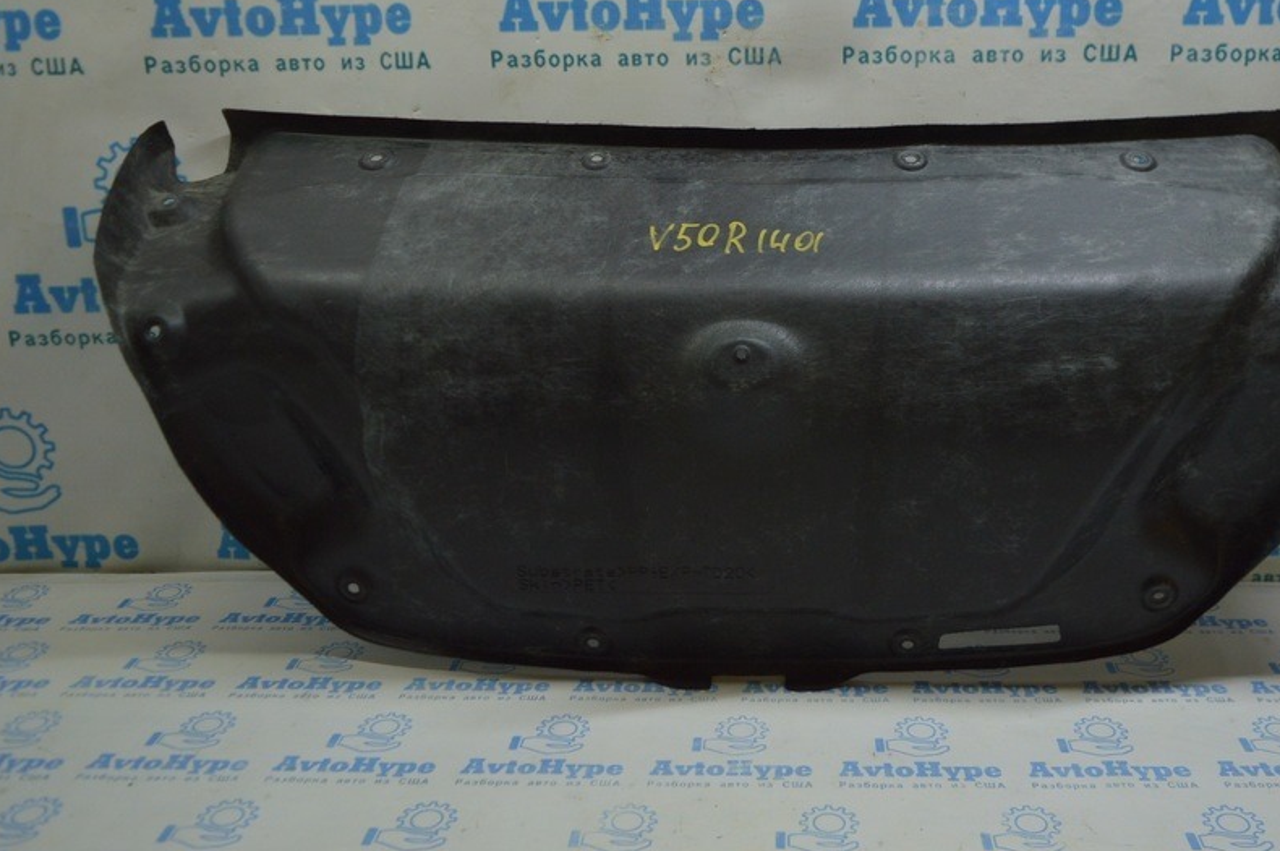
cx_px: 749
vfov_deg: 37.5
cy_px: 315
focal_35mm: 35
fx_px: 1243
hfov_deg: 54.2
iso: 400
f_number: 3.5
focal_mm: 18
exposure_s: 1/125
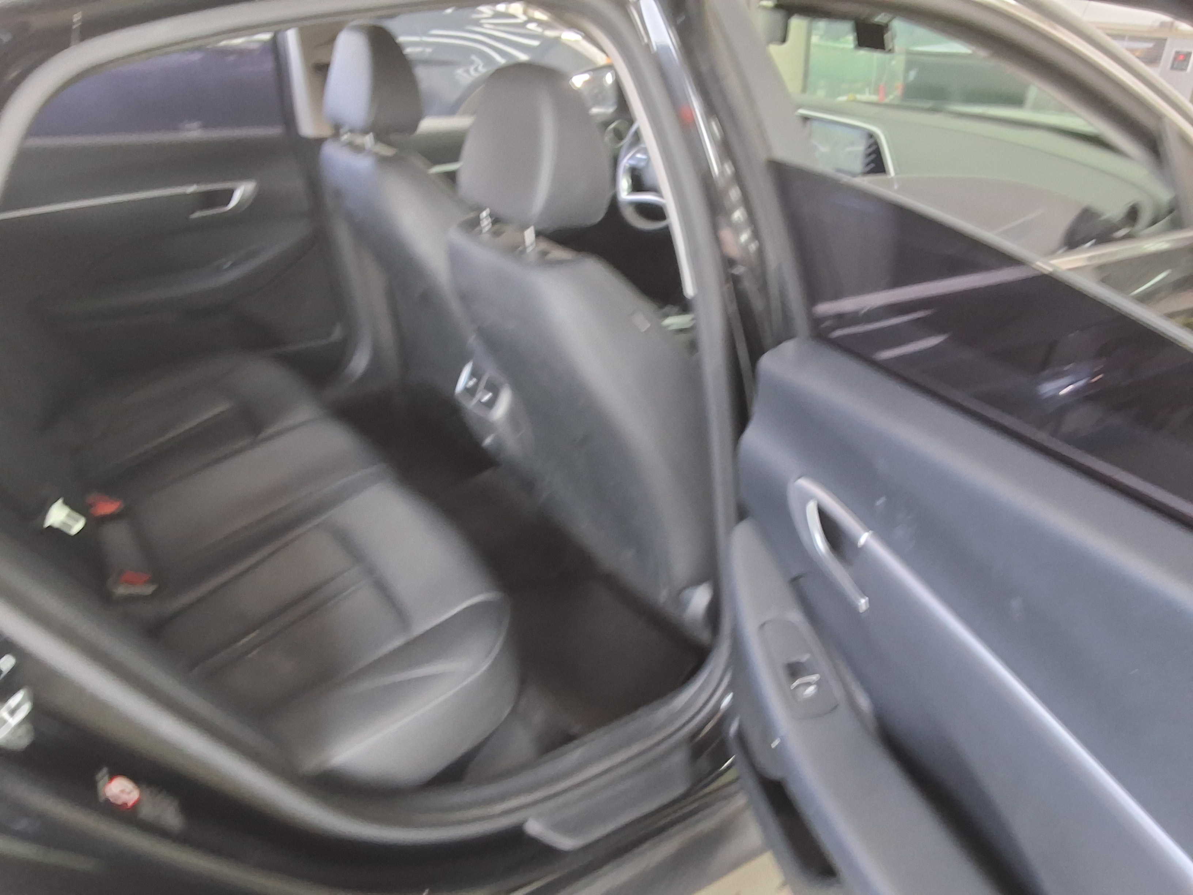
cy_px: 448
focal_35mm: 28
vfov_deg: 49.7
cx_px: 596
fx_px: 965
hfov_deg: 63.4
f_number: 1.9
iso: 100
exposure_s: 1/40
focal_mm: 2.91
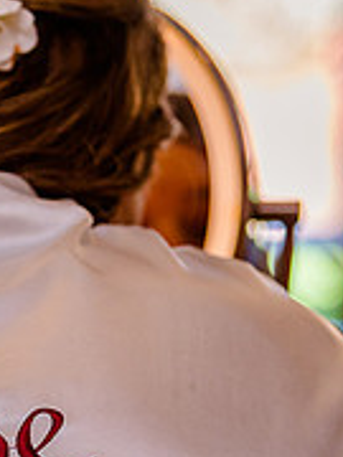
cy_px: 452
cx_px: -51
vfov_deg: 8.2
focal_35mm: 241
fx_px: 3184
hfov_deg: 6.1
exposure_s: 1/800
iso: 1600
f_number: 4
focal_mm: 78
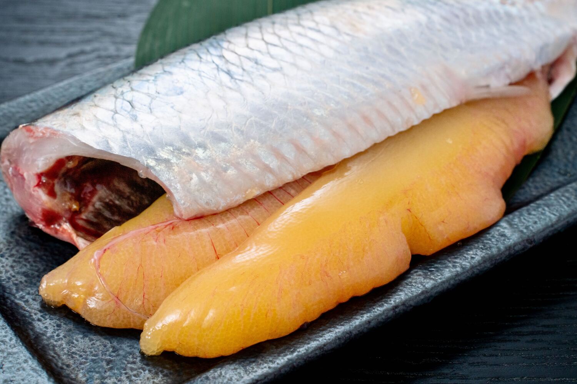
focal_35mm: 75
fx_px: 1202
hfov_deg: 27.0
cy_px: 192
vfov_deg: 18.2
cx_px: 288
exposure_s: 1/100
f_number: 14
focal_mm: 75
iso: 2000
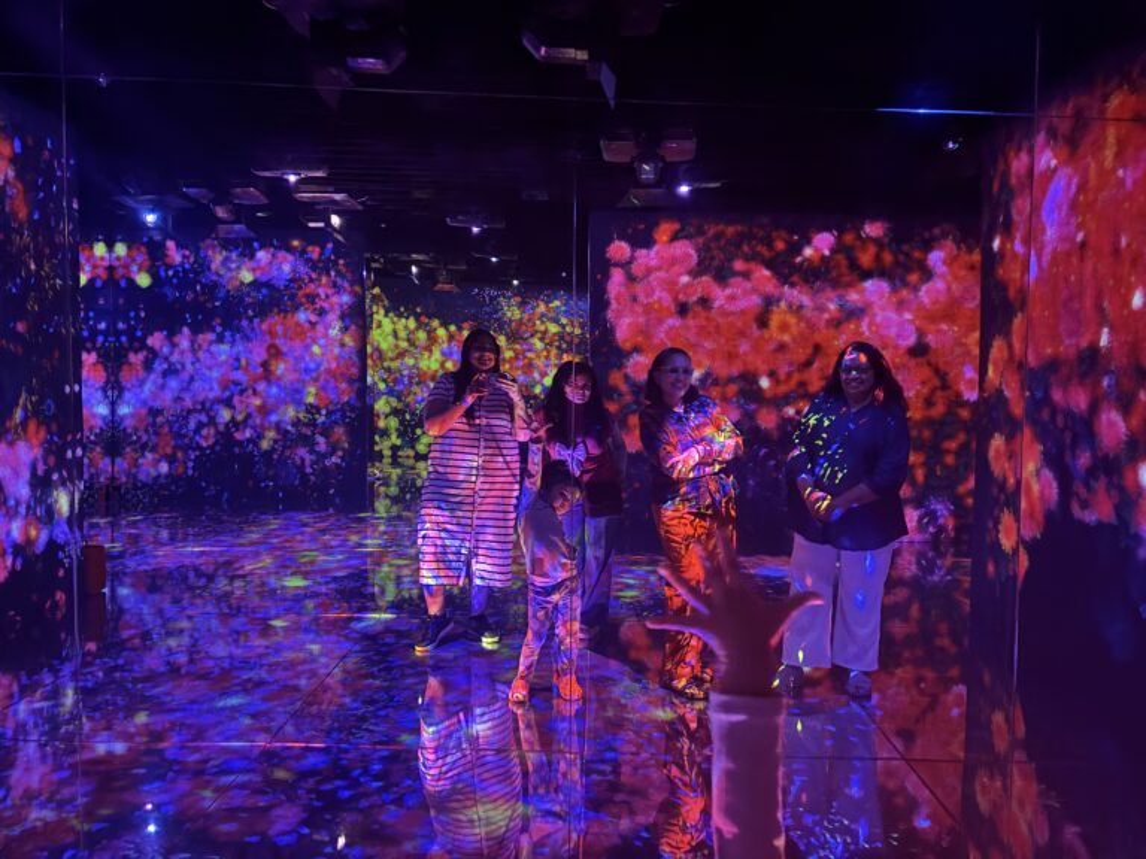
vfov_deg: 53.1
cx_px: 573
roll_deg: -0.5
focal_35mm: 26
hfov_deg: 67.3
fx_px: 861
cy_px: 430
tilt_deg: -2.0
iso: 2000
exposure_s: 1/9
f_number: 1.6
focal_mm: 5.96
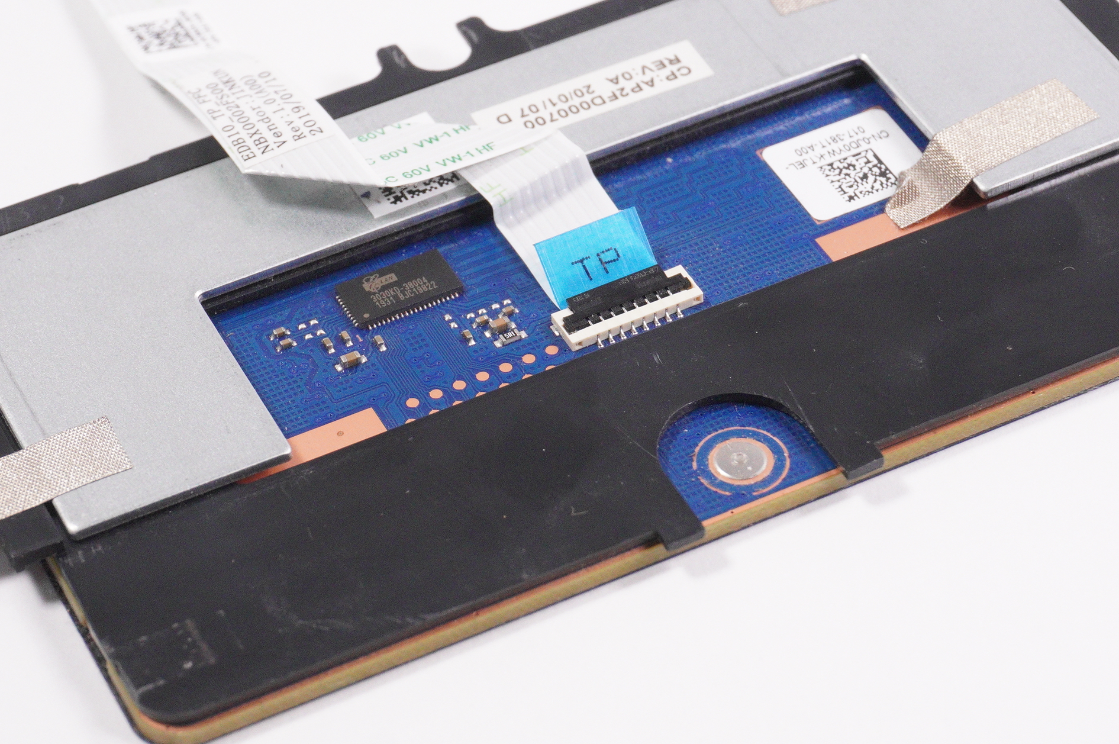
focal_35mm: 105
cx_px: 474
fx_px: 3261
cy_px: 273
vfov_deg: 13.0
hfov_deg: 19.5
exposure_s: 1/500
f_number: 9
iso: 2500
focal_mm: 44
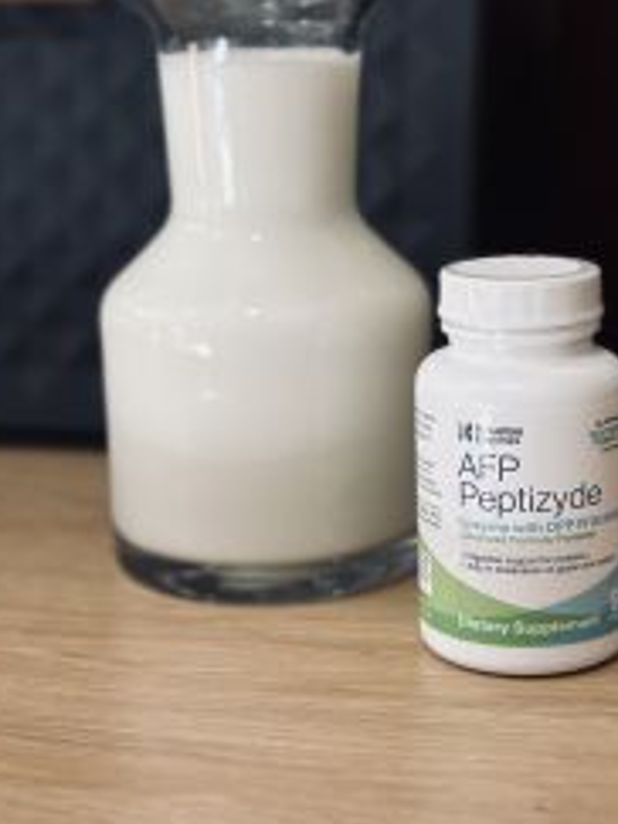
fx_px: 1882
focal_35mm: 79
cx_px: 407
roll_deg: +0.9
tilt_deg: -9.2
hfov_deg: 18.6
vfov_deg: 24.5
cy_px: 241
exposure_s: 1/63
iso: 125
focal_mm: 6.86
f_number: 1.78
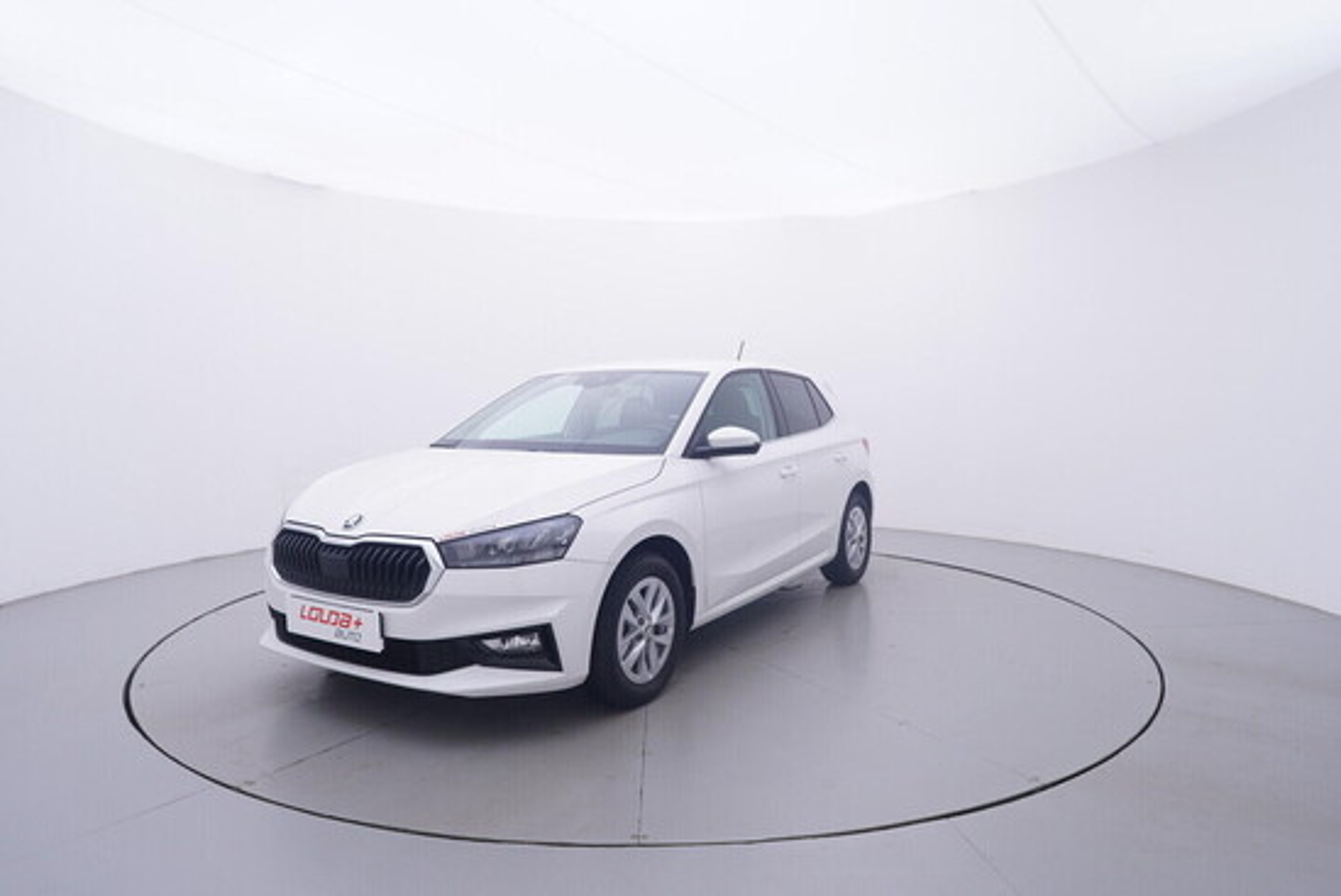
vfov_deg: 56.2
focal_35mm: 22
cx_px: 670
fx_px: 839
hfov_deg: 77.3
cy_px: 448
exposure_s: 1/80
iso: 200
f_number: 5
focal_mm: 15
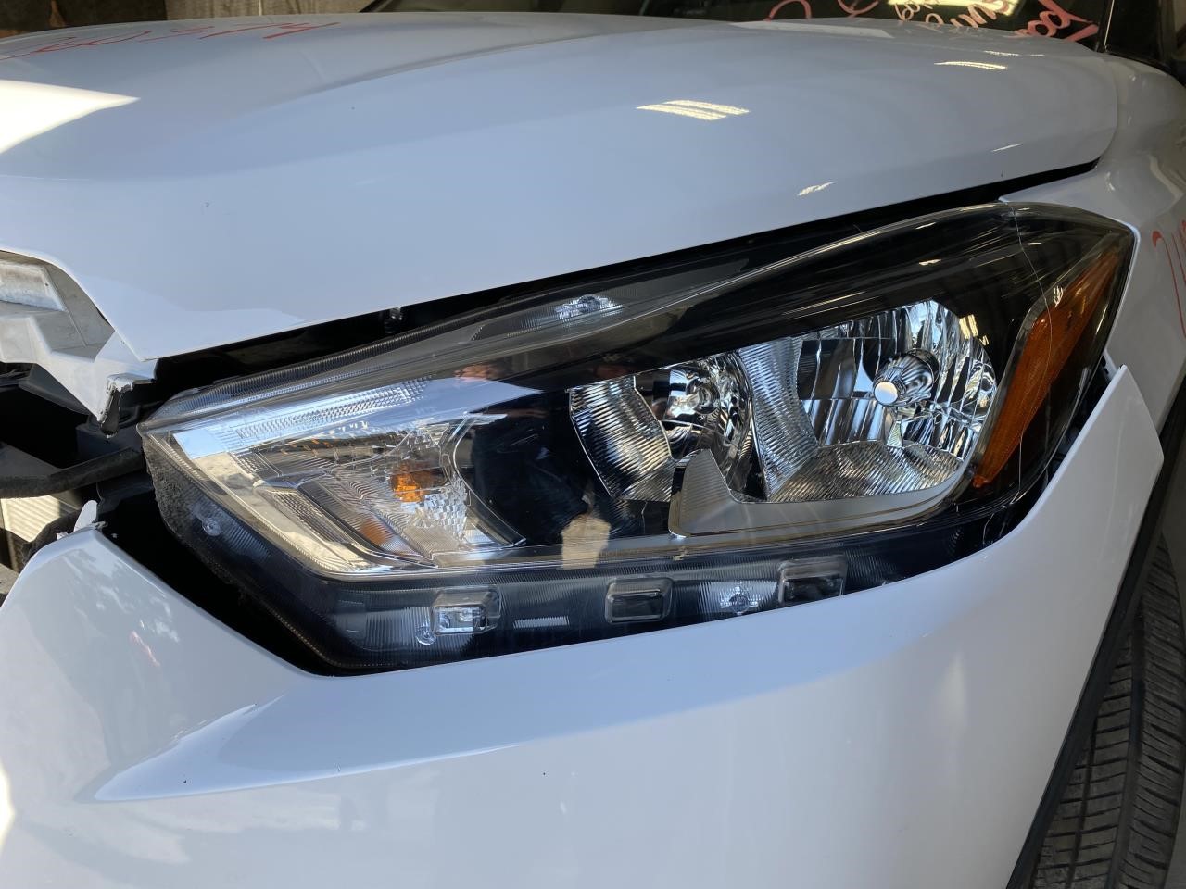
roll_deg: -1.3
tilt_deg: -20.2
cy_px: 444
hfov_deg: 67.3
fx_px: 891
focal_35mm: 26
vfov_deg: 53.1
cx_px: 593
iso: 32
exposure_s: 1/374
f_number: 1.8
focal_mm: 4.25
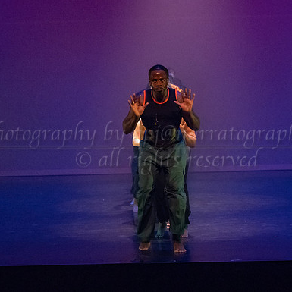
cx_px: 171
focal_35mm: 134
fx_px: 1279
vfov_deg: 13.0
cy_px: 169
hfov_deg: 13.0
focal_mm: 75
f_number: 3.5
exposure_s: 1/400
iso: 4000
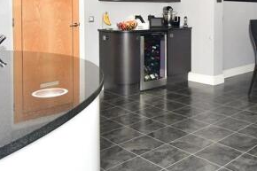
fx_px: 307
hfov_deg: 43.5
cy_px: 20
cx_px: 203
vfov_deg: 29.9
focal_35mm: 43
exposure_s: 1/60
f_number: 7.1
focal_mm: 13
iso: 800
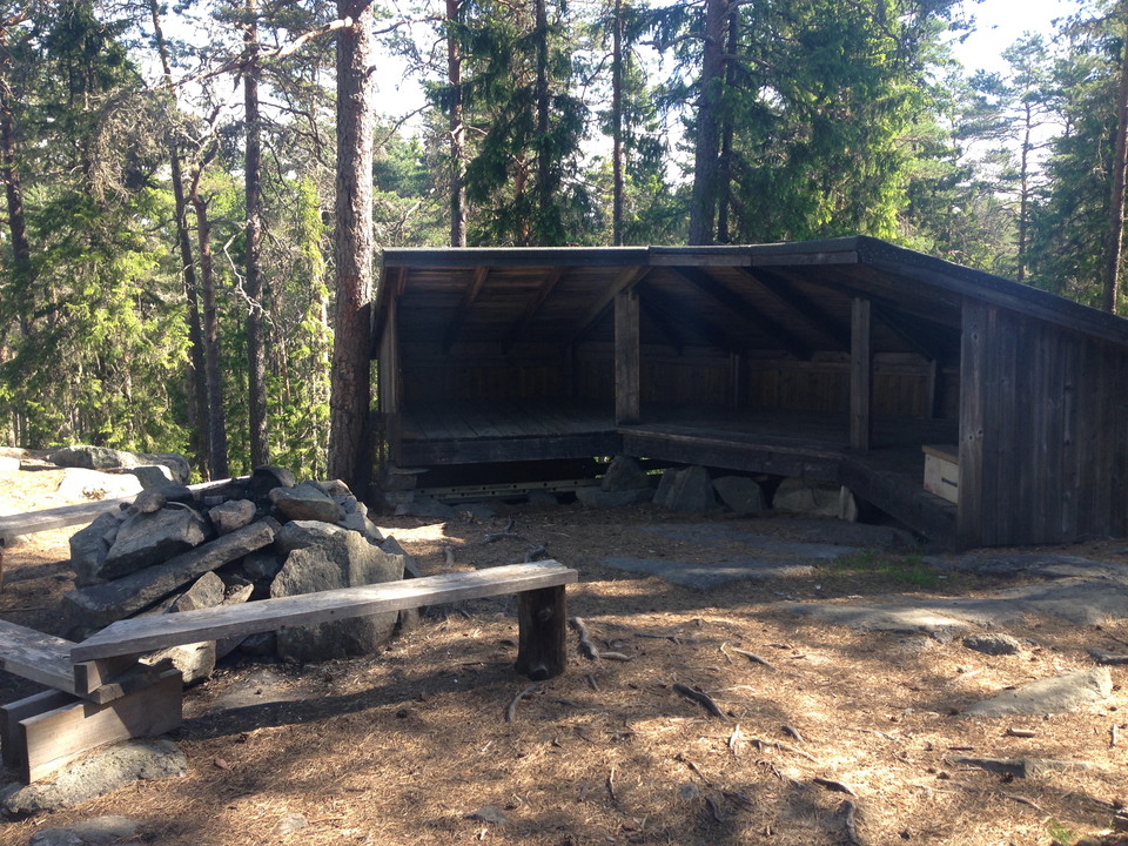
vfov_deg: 42.9
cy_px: 423
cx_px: 564
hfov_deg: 55.4
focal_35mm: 33
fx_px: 1075
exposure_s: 1/173
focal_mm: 4.13
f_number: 2.4
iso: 50
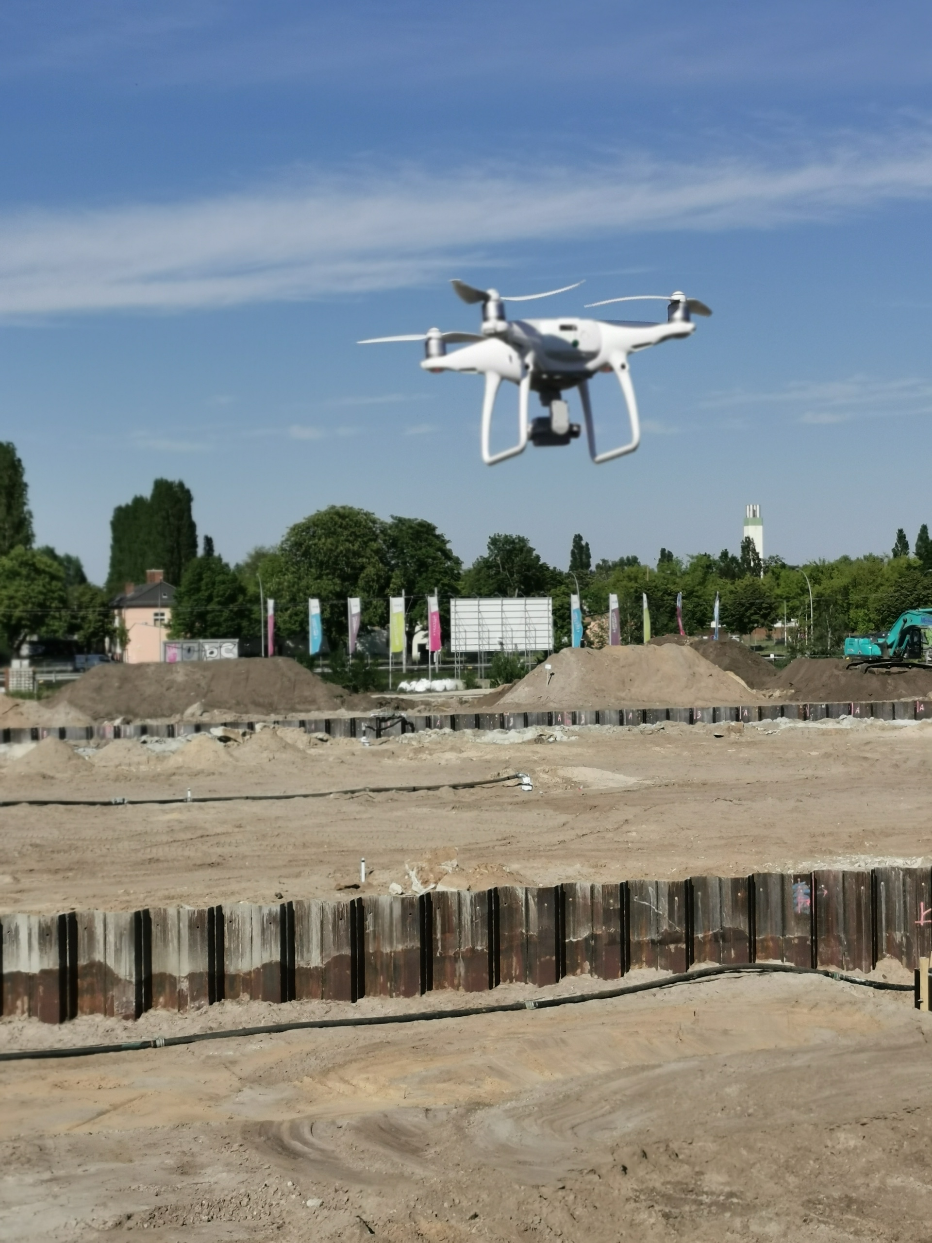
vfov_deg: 35.5
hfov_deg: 27.0
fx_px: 1939
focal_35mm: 54
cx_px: 466
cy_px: 622
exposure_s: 1/7143
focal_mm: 5.56
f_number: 2
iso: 50
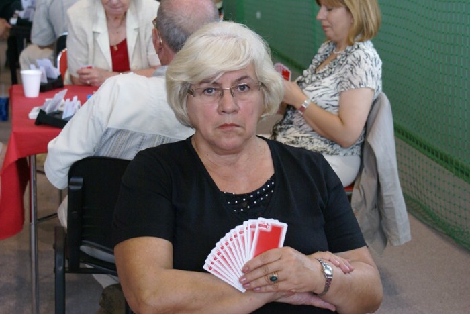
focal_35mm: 75
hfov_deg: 27.0
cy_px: 157
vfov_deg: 18.2
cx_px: 235
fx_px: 980
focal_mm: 50
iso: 800
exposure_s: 1/60
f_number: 5.6
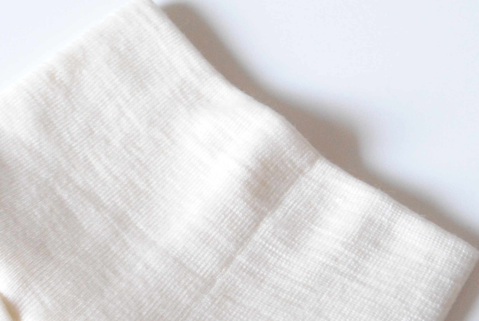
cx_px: 115
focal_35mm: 133
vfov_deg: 10.3
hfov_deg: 15.3
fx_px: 1772
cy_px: 260
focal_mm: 50
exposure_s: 1/8
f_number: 10
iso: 1600
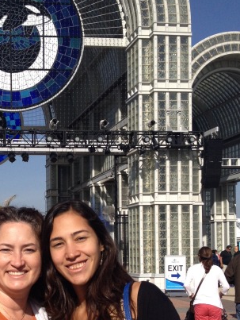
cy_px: 253
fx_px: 683
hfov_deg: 19.4
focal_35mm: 74
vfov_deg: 25.9
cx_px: 10
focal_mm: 4.28
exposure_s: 1/2404
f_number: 2.4
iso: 50
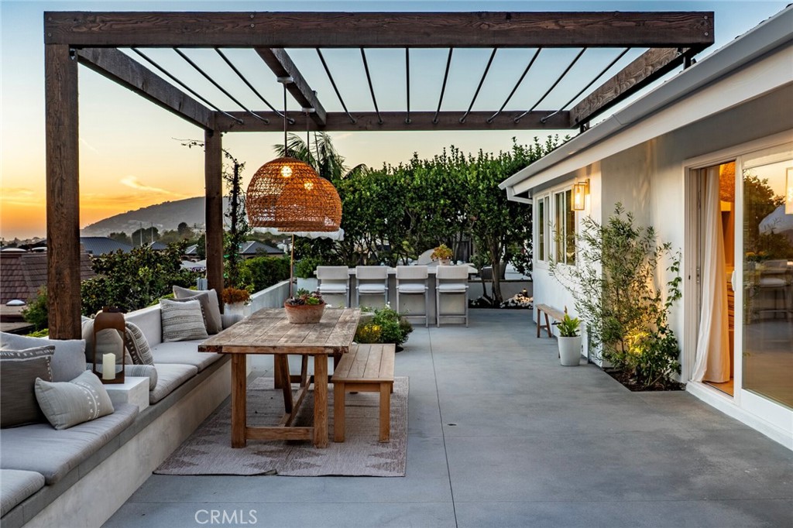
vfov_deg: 36.8
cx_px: 396
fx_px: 793
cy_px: 264
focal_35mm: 36
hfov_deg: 53.1
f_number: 11
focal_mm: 24
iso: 320
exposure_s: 1/30
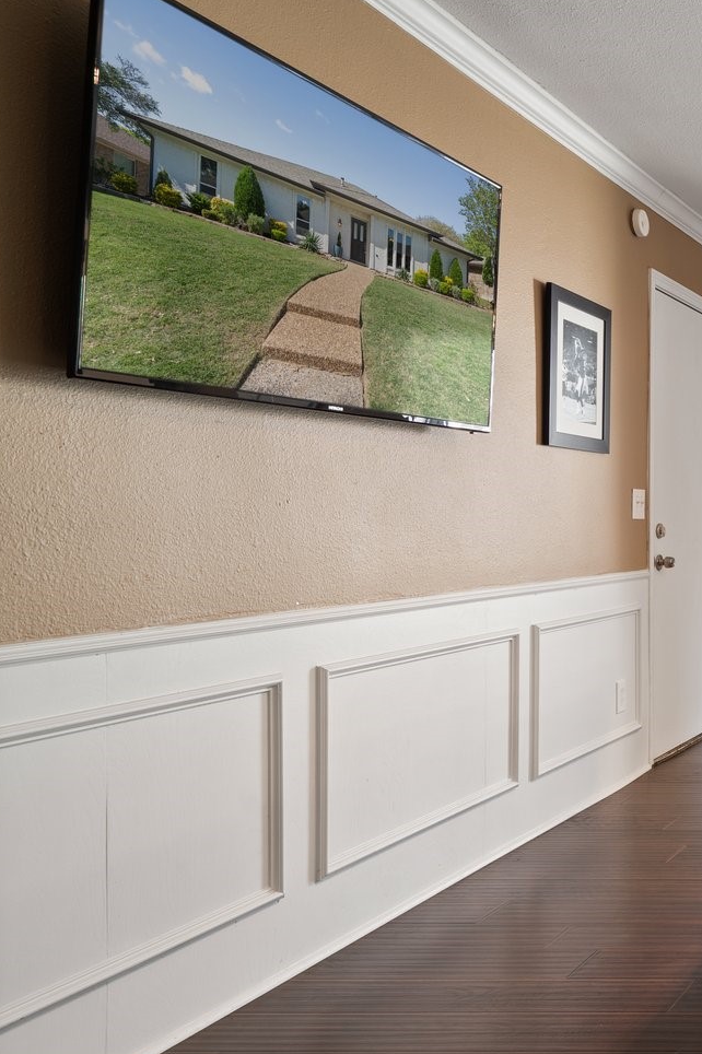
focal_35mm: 34
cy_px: 516
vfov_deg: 55.8
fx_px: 995
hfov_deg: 26.2
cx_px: 1095
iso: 400
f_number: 8
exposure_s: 2
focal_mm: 16
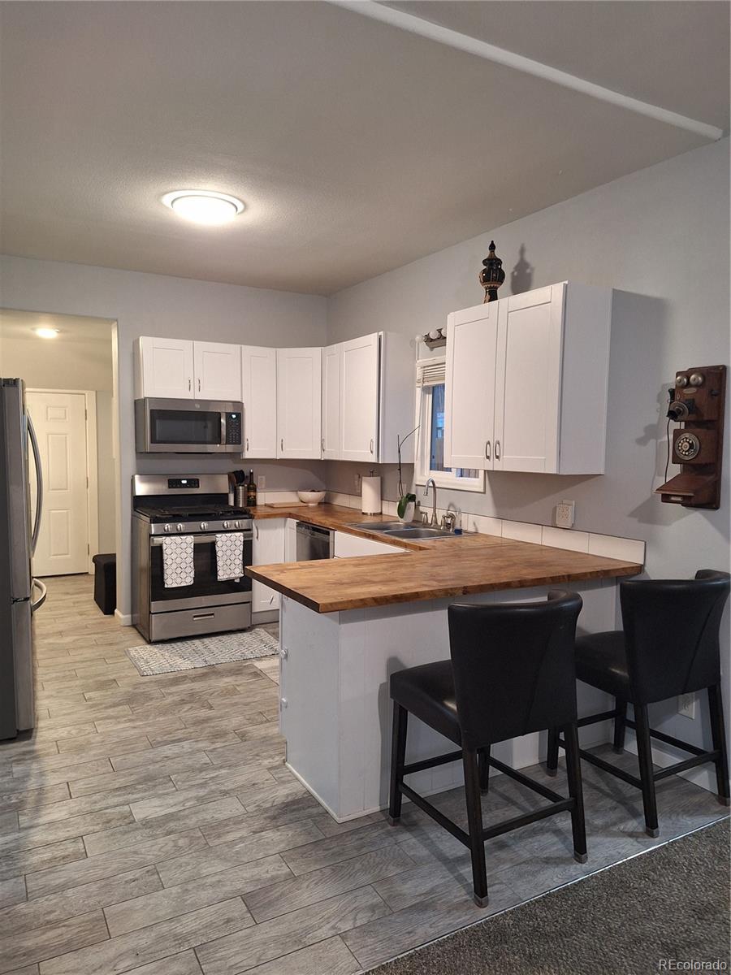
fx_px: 648
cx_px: 366
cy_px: 488
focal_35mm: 23
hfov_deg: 58.9
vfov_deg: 73.9
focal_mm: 5.54
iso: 200
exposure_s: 1/30
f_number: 1.8
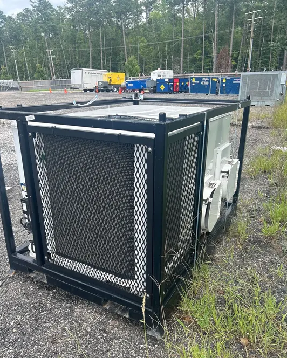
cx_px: 144
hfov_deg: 51.6
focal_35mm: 28
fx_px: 297
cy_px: 197
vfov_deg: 62.0
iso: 50
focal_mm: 5.7
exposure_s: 1/1112
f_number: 1.5
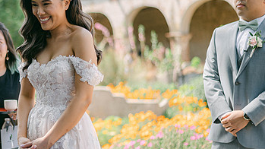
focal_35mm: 87
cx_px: 49
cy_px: 79
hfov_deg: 24.0
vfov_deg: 13.9
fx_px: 611
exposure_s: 1/2000
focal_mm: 50
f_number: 2
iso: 100
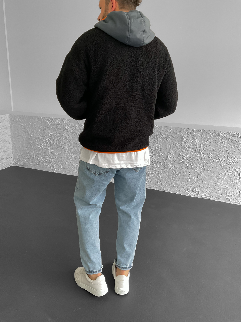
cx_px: 120
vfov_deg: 61.7
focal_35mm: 29
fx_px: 269
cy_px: 161
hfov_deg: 48.2
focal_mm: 3
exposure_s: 1/120
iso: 64
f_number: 1.8
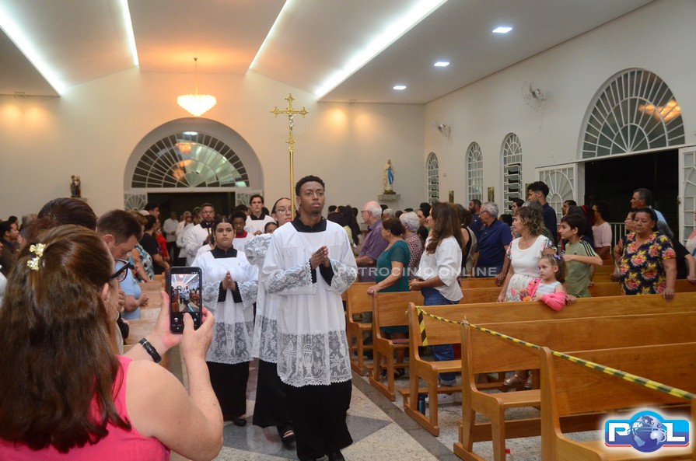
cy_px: 230
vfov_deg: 36.7
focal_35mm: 36
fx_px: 695
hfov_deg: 53.2
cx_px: 348
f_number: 5
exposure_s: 1/200
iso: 2500
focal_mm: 24
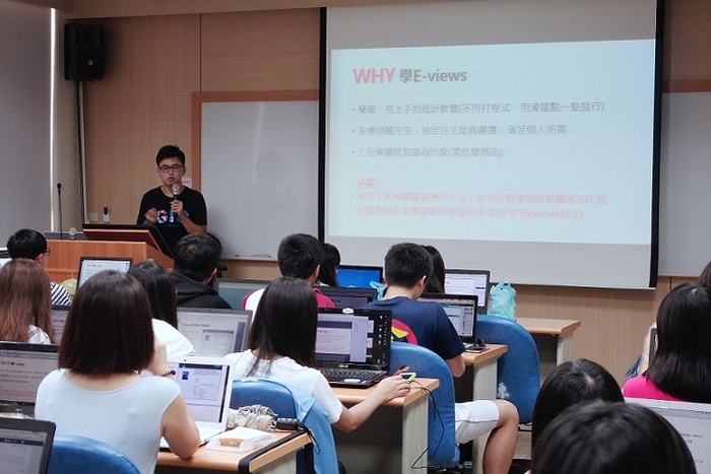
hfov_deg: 31.4
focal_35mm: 64
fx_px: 1264
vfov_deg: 21.3
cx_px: 356
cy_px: 237
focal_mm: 24
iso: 400
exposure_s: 1/15
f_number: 5.6
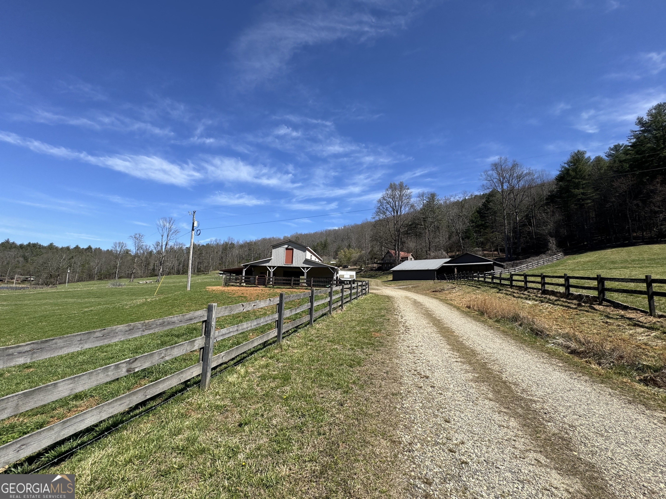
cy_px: 250
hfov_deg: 102.1
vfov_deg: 85.7
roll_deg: -2.0
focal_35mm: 14
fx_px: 269
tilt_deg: +8.4
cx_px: 333
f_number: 2.2
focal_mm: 2.22
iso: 50
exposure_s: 1/1748
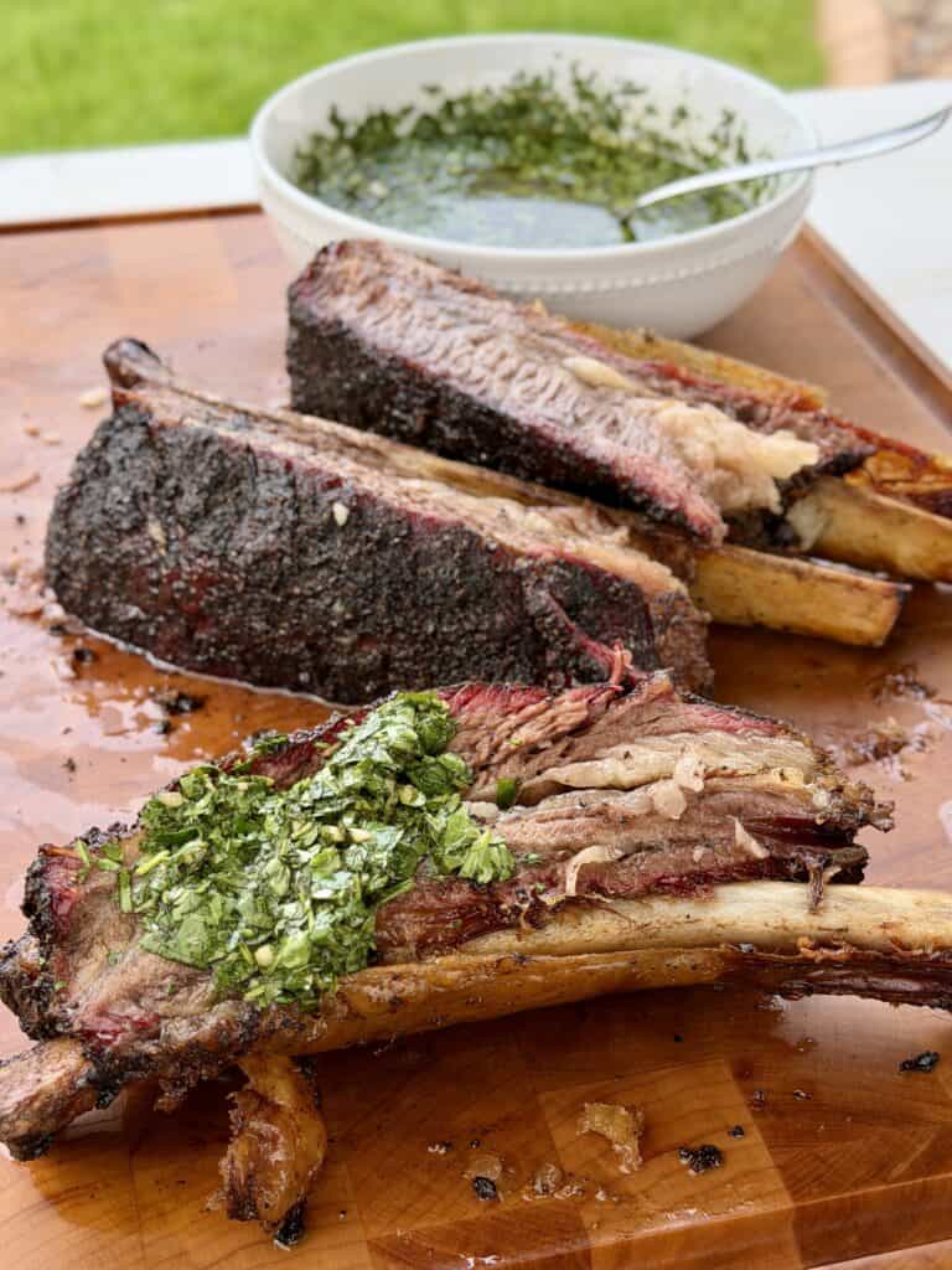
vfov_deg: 39.7
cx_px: 476
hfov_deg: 30.3
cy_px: 635
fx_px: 1760
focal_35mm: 48
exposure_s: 1/885
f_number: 1.78
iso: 80
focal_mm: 6.76
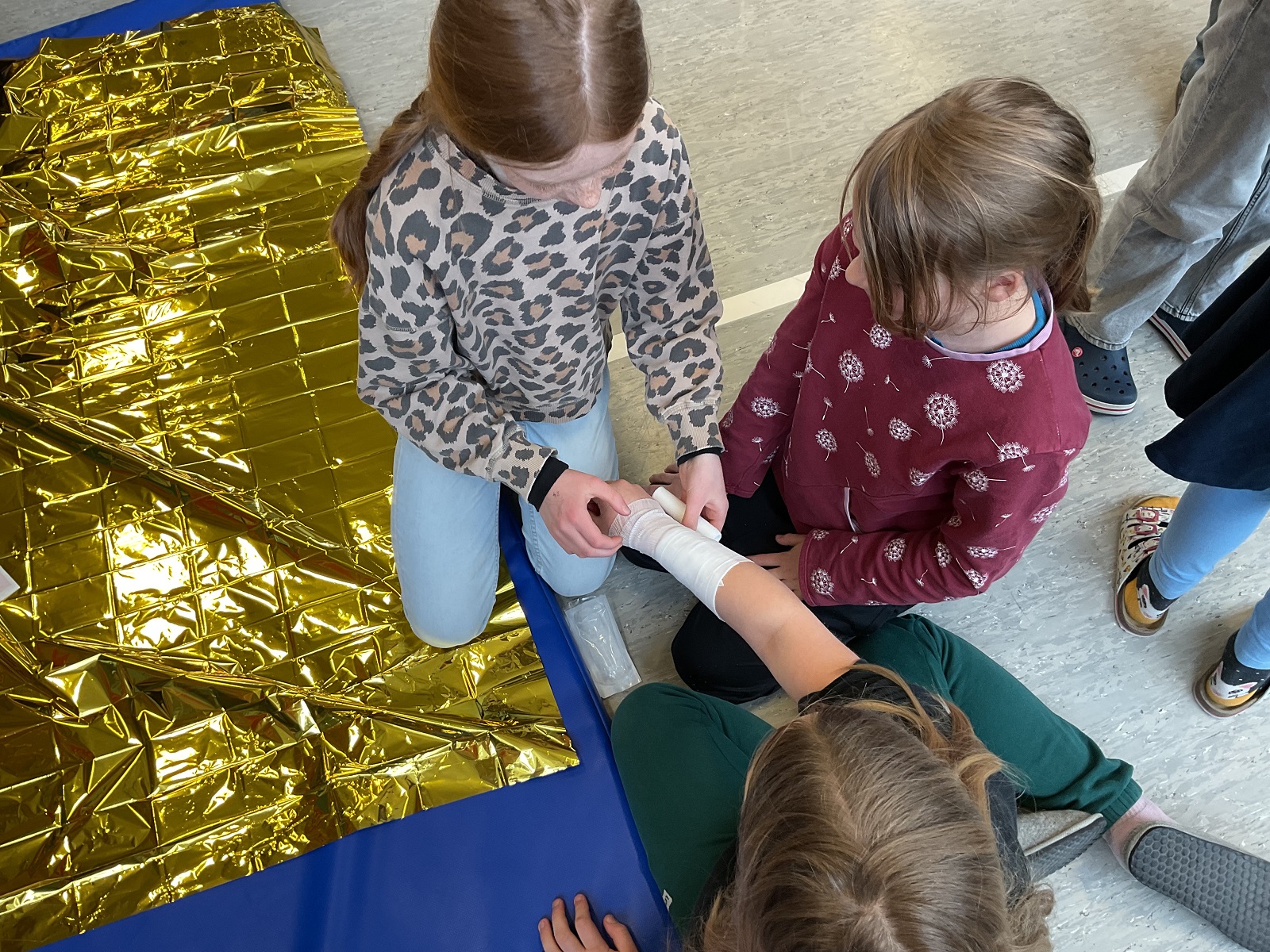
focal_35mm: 29
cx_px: 635
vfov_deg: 48.2
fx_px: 1064
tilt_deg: -63.0
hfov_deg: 61.7
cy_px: 476
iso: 50
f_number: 1.8
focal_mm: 3
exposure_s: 1/100
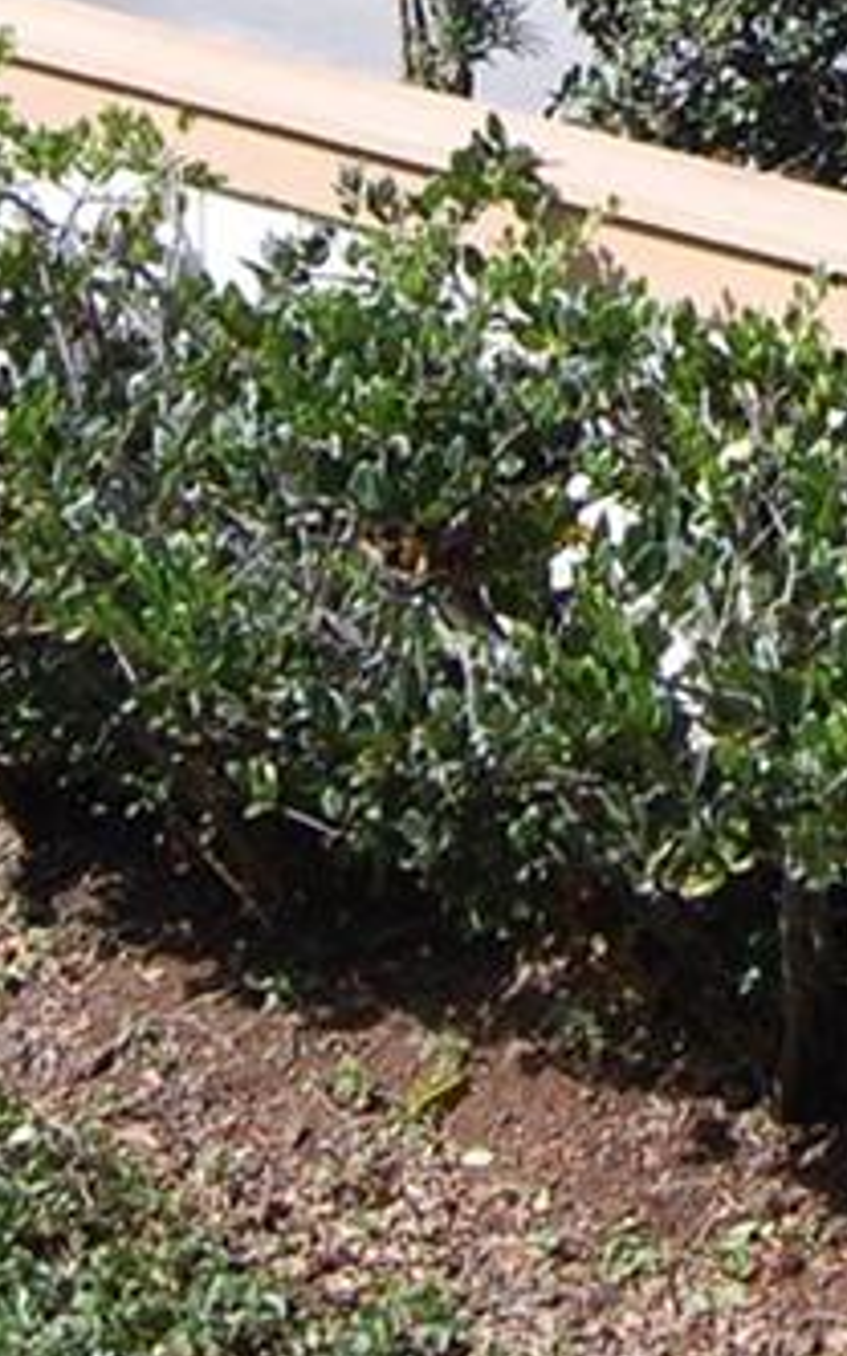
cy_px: -491
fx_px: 4877
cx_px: 1010
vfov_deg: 15.0
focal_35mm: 132
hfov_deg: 9.8
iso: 200
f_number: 6.3
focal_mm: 18
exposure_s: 1/160
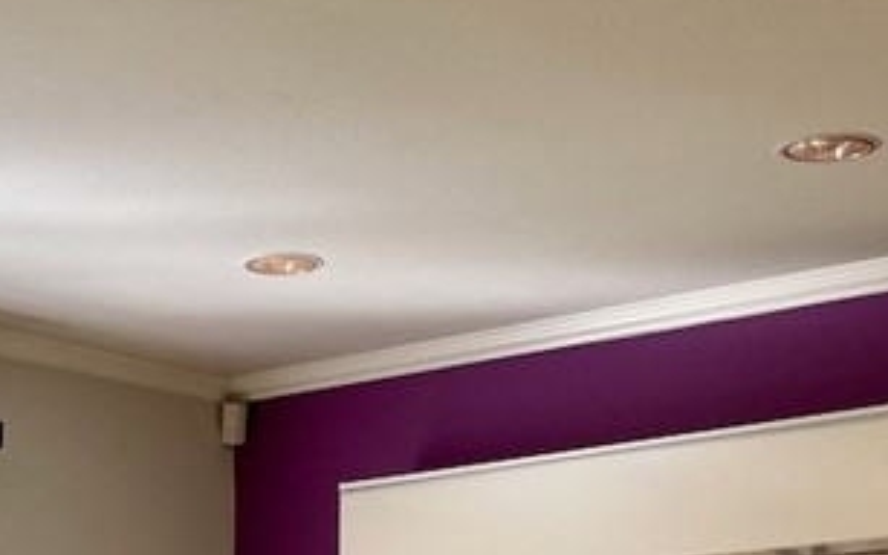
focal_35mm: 92
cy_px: 1020
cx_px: 174
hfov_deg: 22.2
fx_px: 2227
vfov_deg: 12.8
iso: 32
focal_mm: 4.2
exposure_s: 1/313
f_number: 1.6
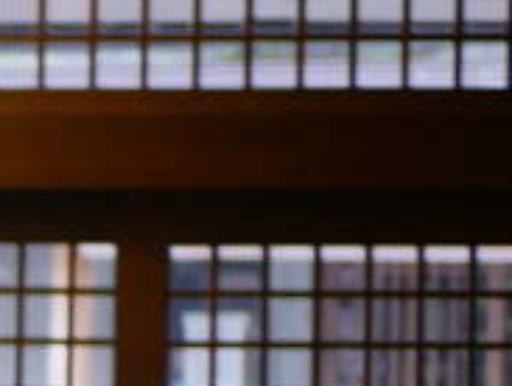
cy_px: 496
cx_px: -1080
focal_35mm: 327
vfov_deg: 4.5
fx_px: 4846
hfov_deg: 5.6
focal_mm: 25
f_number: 1.7
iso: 320
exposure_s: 1/60
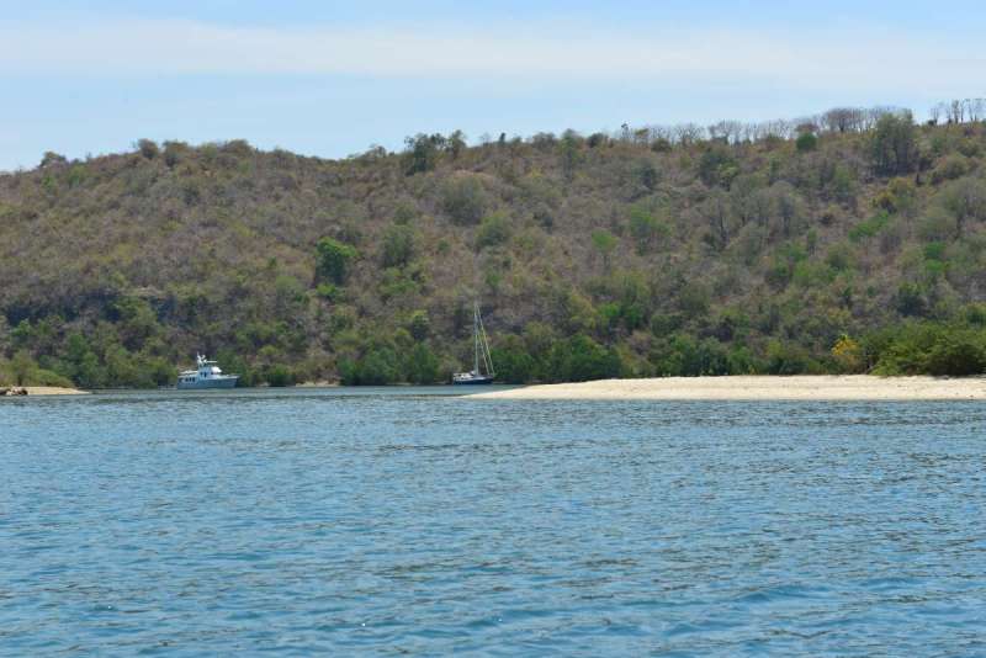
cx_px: 493
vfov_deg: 20.6
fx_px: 1808
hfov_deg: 30.5
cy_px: 329
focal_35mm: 66
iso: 250
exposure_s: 1/500
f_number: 11
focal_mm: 66
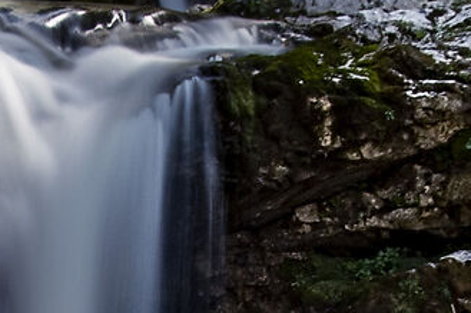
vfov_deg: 7.6
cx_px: -20
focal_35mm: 175
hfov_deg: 11.6
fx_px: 2288
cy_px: 587
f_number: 8
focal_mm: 24
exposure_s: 4
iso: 100
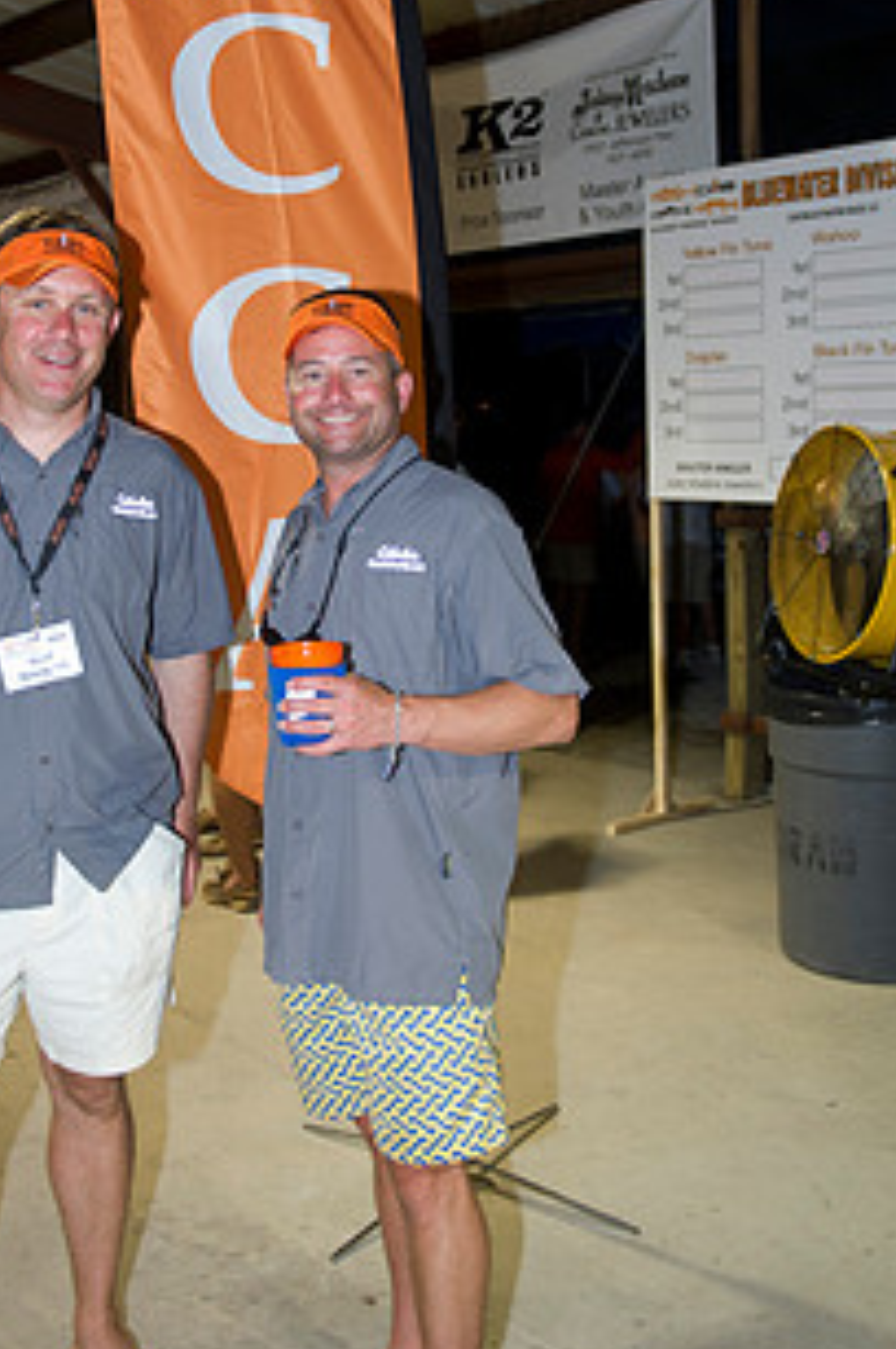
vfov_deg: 46.8
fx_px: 1534
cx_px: 393
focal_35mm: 41
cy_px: 466
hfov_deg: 32.5
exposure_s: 1/80
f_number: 2.8
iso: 320
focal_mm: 28
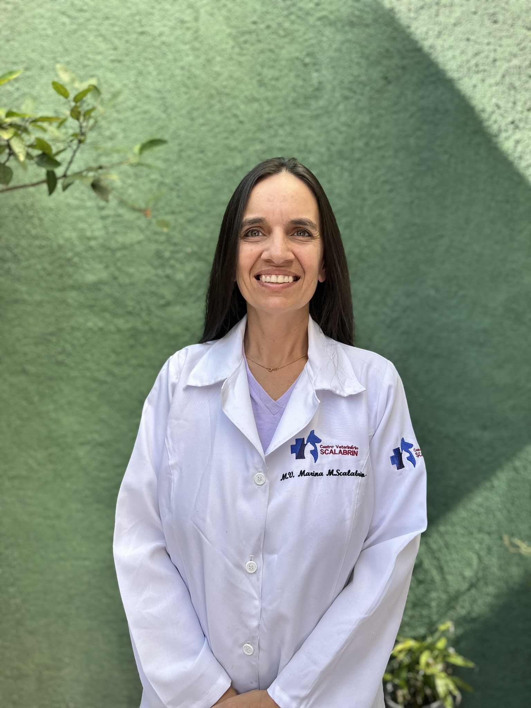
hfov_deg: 56.8
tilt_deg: -5.5
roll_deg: -2.4
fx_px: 491
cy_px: 354
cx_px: 266
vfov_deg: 71.6
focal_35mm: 24
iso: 80
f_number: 1.78
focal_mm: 6.86
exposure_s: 1/803
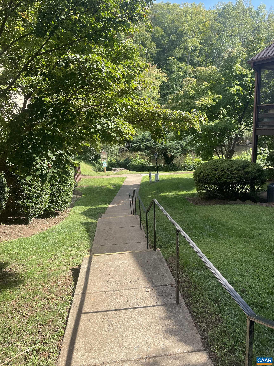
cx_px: 137
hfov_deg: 53.1
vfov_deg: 67.3
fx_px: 274
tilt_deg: -10.5
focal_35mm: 26
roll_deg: +3.4
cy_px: 183
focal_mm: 4.2
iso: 32
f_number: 1.6
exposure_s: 1/861
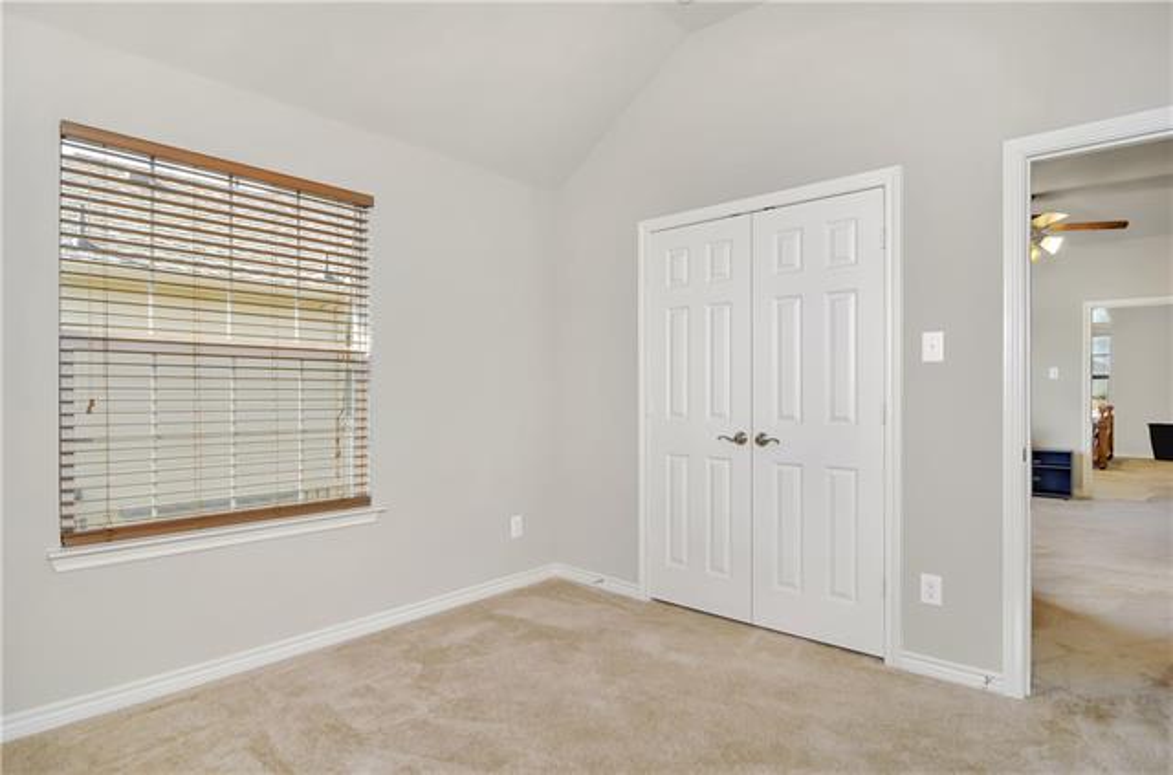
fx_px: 585
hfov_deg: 90.2
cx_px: 586
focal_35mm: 18
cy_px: 388
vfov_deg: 67.1
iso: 200
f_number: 4
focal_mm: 12
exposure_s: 1/10
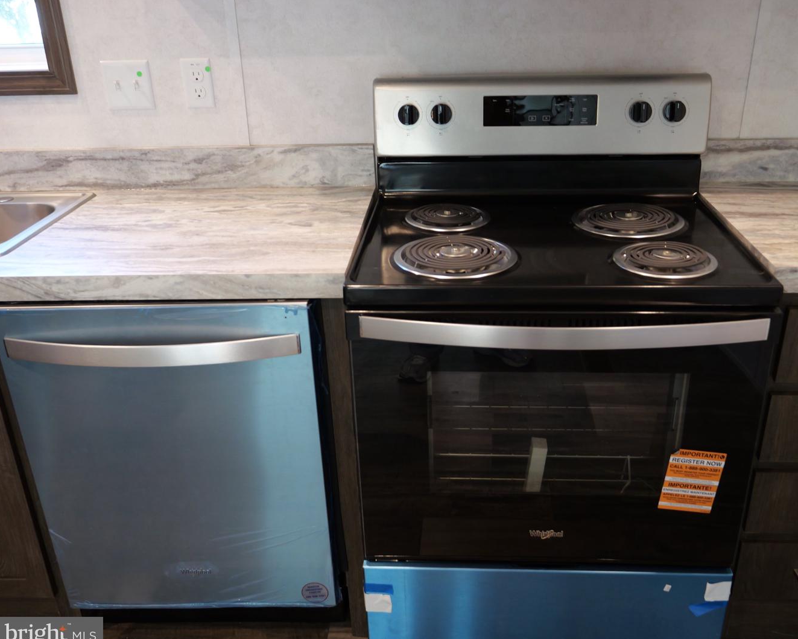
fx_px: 803
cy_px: 326
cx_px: 431
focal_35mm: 34
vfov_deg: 43.4
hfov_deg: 52.8
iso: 640
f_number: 3
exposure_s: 1/60
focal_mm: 16
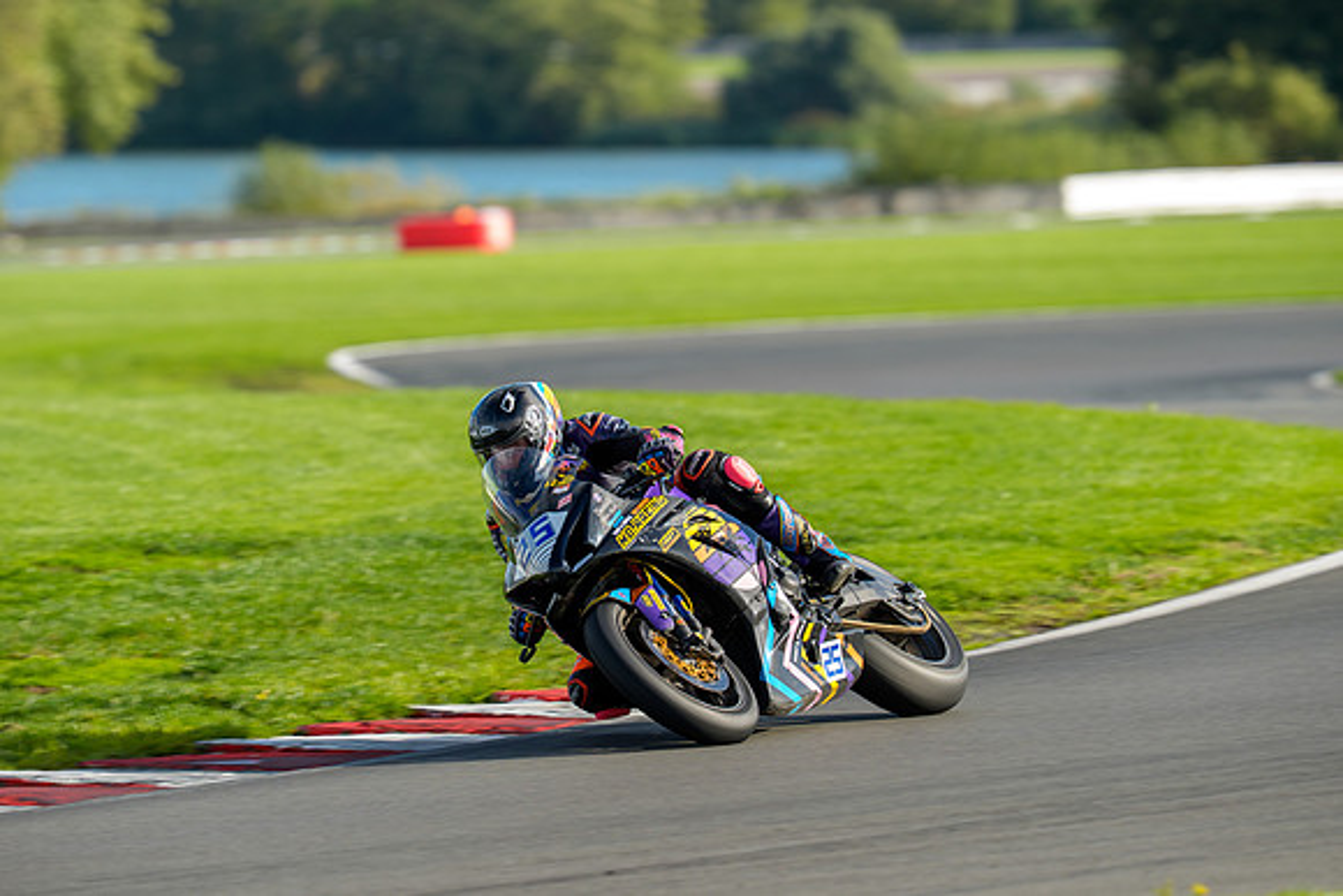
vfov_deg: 3.2
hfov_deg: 4.8
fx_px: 16054
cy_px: 414
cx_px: 722
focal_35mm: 430
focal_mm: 400
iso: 125
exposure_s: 1/400
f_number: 5.6
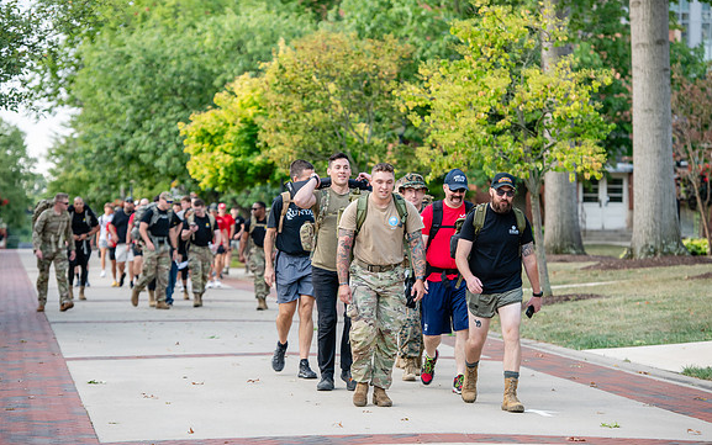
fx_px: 2426
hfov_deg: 16.7
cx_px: 355
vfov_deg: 10.5
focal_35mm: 125
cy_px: 214
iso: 500
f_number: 4
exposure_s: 1/320
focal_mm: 122
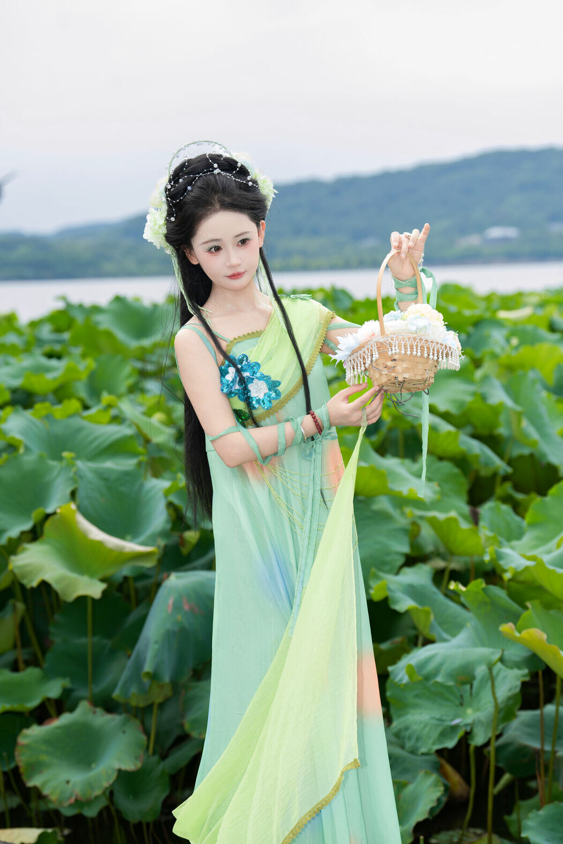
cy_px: 422
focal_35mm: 86
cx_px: 282
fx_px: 2017
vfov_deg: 23.6
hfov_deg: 15.9
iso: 200
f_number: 4
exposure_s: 1/250
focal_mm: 86
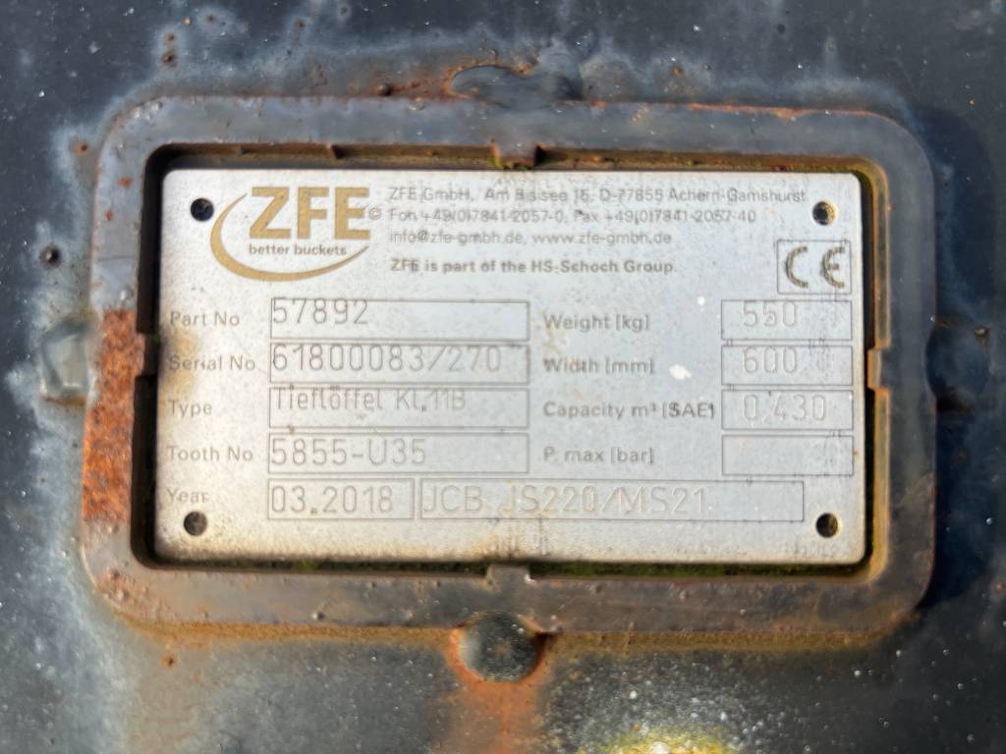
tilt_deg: -65.9
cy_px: 377
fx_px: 756
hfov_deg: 67.3
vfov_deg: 53.1
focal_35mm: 26
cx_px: 503
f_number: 1.5
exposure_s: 1/797
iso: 50
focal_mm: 5.7
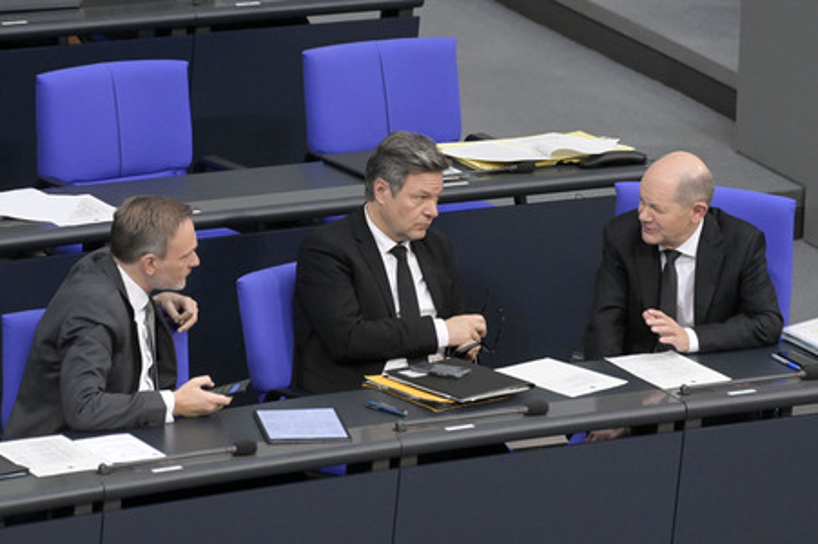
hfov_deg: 10.3
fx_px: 4541
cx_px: 409
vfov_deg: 6.9
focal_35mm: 200
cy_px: 272
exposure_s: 1/320
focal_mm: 200
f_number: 5.6
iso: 12800
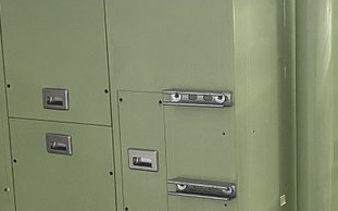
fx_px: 654
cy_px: 141
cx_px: 262
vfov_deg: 18.3
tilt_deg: -10.6
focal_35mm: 71
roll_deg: +1.0
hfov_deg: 28.5
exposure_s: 1/60
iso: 320
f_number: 1.8
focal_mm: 4.25
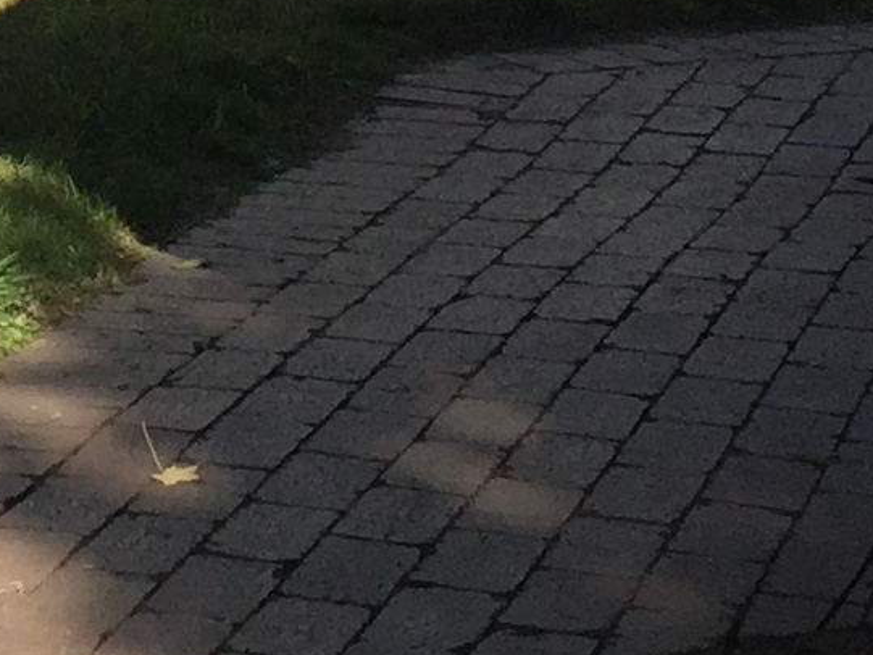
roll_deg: -2.8
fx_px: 4414
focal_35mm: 175
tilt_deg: +0.9
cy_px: -837
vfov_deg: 7.9
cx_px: -515
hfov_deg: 10.8
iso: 32
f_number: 2.2
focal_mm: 4.15
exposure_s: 1/2083
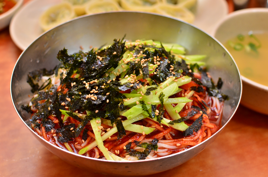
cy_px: 88
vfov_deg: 25.6
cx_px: 134
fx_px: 390
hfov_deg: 37.9
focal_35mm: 52
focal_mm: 35
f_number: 4
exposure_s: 1/60
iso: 500
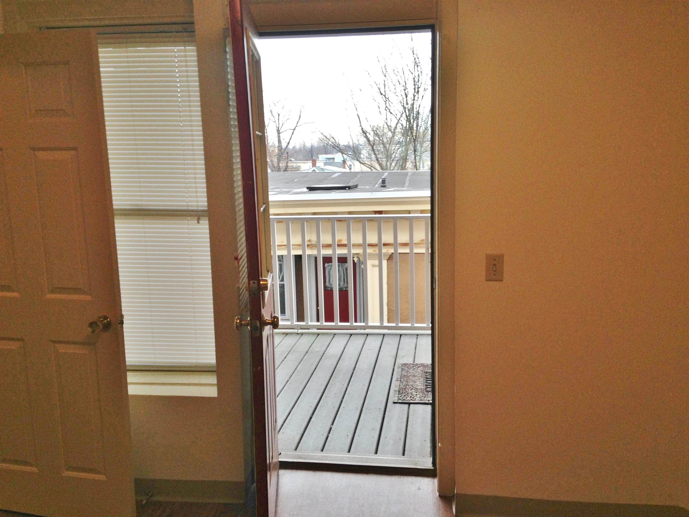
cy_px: 258
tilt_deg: -9.9
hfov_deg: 55.4
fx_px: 657
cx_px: 344
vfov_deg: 42.9
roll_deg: +0.6
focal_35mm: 33
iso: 80
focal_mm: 4.12
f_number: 2.4
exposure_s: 1/120
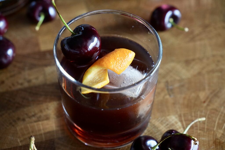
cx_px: 112
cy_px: 75
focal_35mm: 64
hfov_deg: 31.2
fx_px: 403
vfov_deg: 21.1
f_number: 4
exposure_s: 1/125
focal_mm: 43
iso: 1600
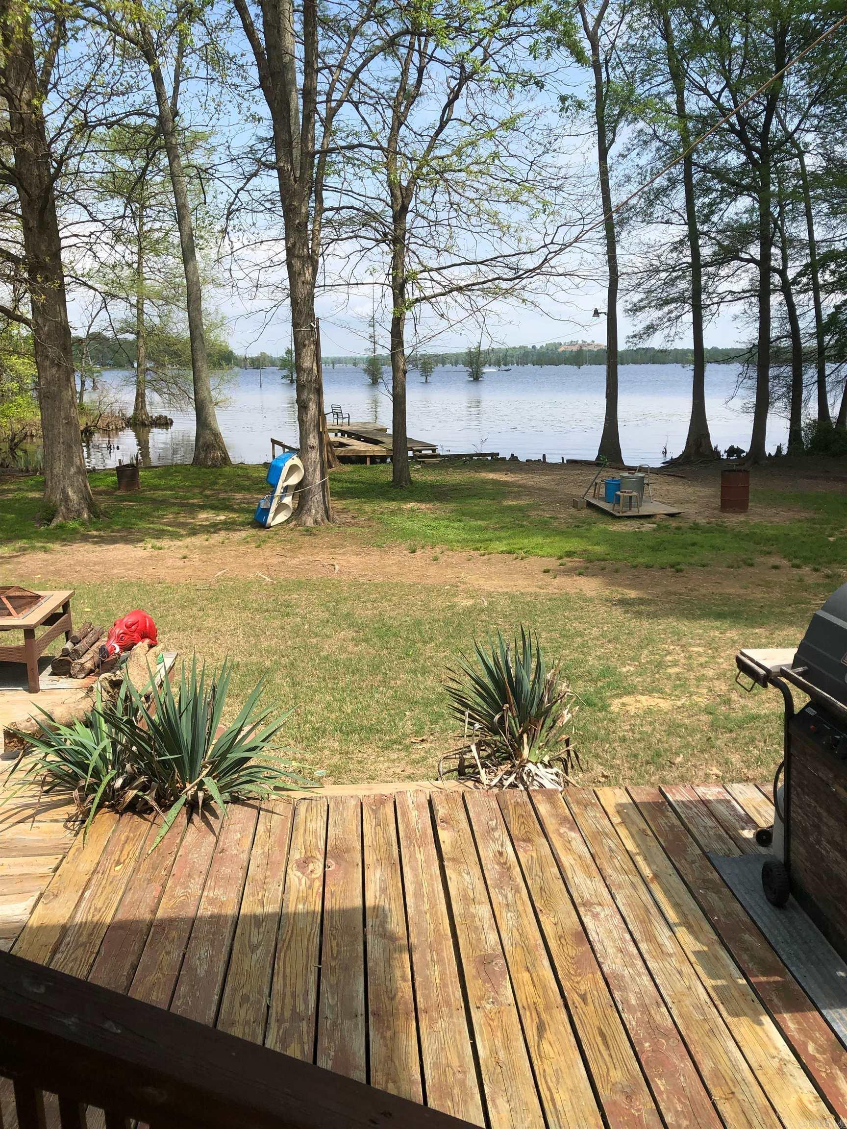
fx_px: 913
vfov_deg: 63.4
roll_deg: -0.4
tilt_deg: -12.2
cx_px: 424
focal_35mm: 28
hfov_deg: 49.7
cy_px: 564
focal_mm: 3.99
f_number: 1.8
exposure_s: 1/1412
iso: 20
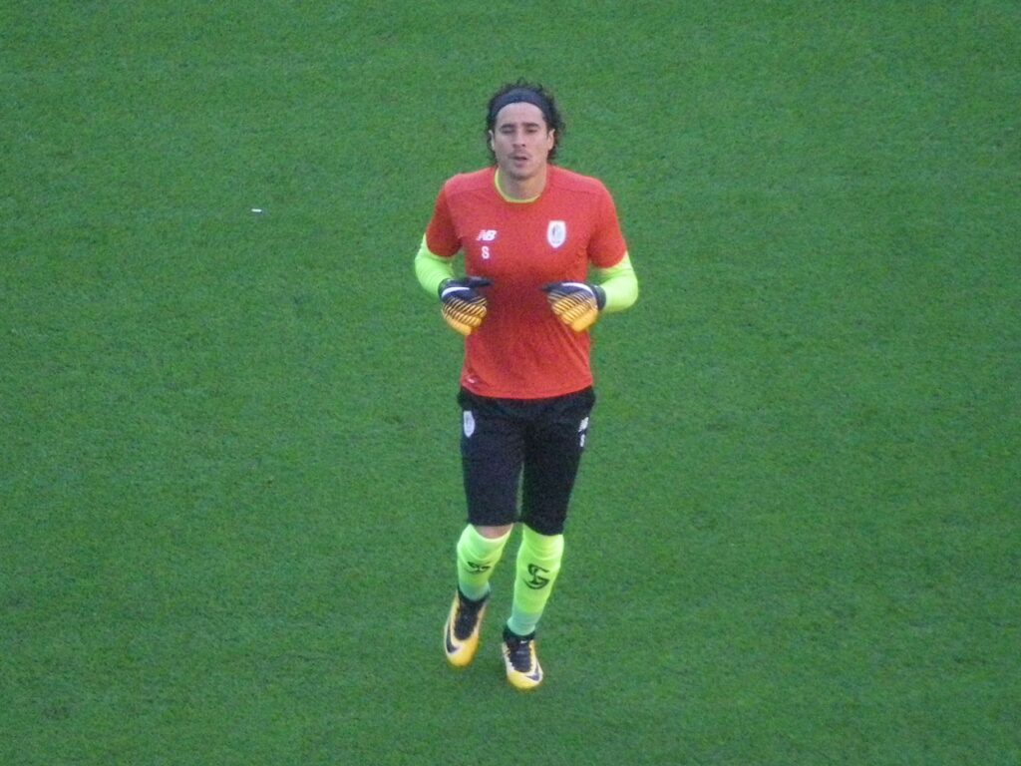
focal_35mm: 266
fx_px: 7846
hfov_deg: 7.4
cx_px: 510
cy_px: 383
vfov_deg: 5.6
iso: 800
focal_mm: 44.1
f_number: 5.4
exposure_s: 1/250
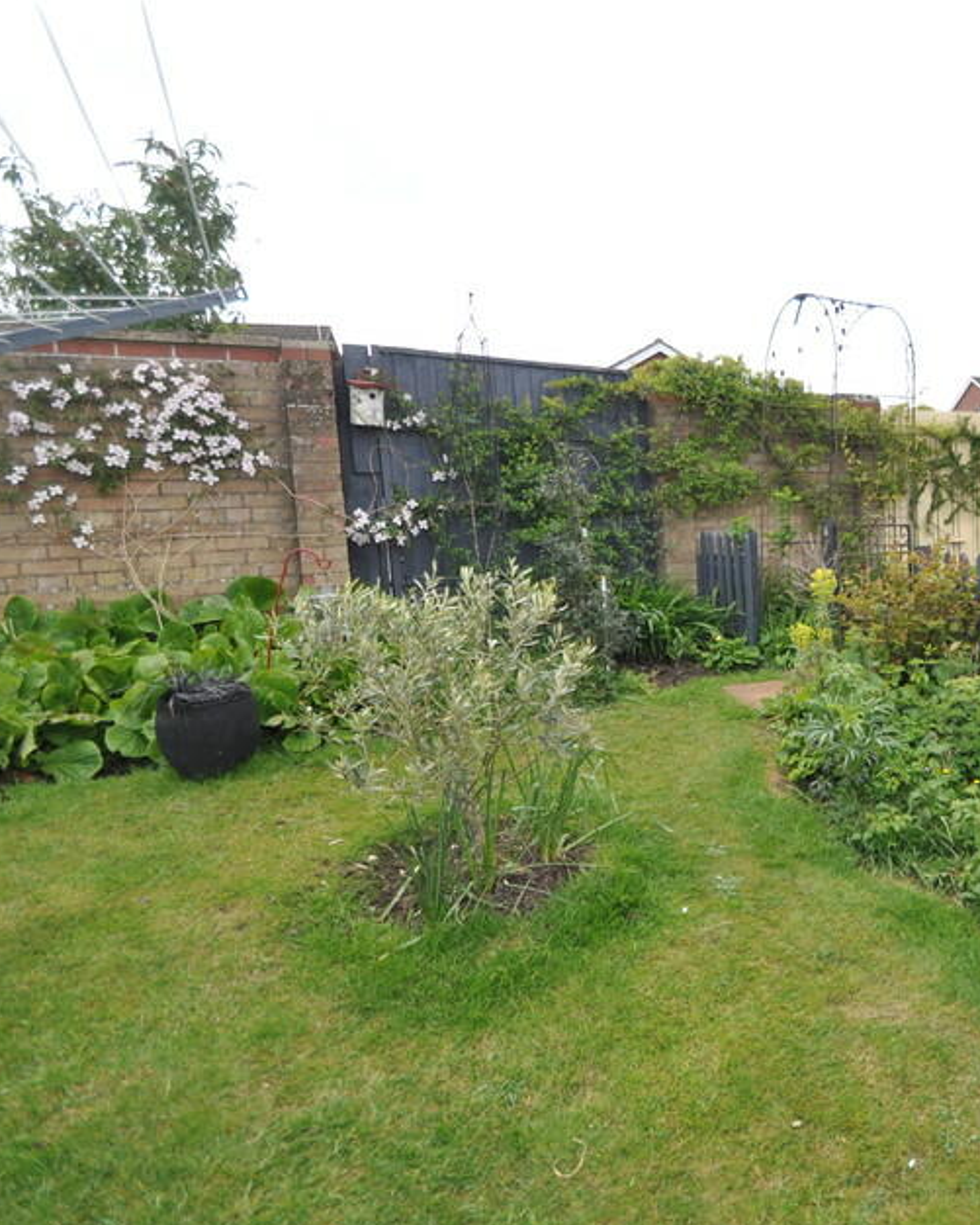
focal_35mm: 23
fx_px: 834
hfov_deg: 53.5
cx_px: 876
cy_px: 603
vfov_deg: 72.6
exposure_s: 1/1000
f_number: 3.5
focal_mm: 10
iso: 400
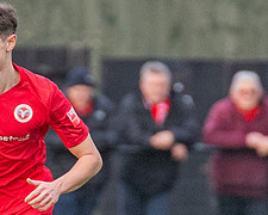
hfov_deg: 1.0
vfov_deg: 0.8
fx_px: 15975
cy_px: 215
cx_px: 54
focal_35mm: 2014
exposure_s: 1/1600
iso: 1600
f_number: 4
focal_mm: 300
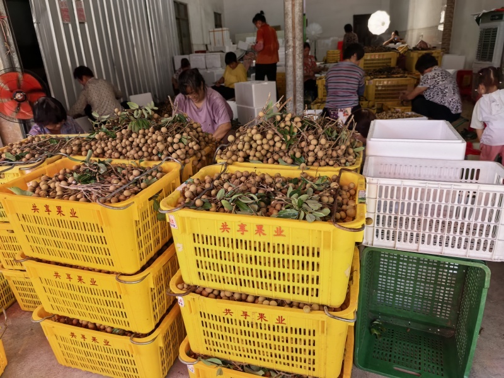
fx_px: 349
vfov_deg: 56.8
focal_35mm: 24
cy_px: 189
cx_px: 252
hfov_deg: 71.6
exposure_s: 1/713
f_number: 1.4
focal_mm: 6.98
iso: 50
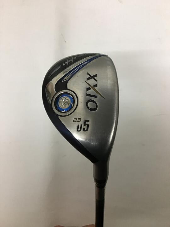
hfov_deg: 45.4
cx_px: 85
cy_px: 114
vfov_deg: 58.4
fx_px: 203
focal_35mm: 31
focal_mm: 3.3
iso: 160
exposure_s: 1/33
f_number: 2.4
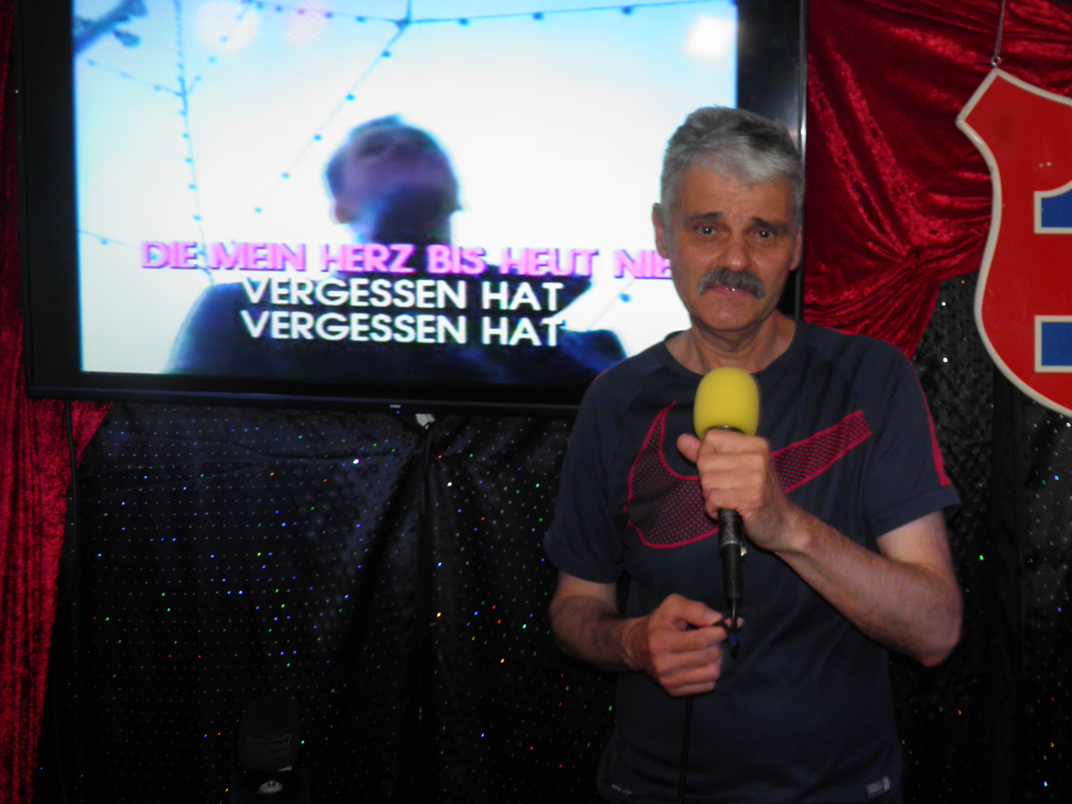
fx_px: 1239
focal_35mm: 40
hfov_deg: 45.9
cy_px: 273
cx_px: 740
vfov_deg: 35.6
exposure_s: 1/30
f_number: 2.8
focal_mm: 4.9
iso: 100
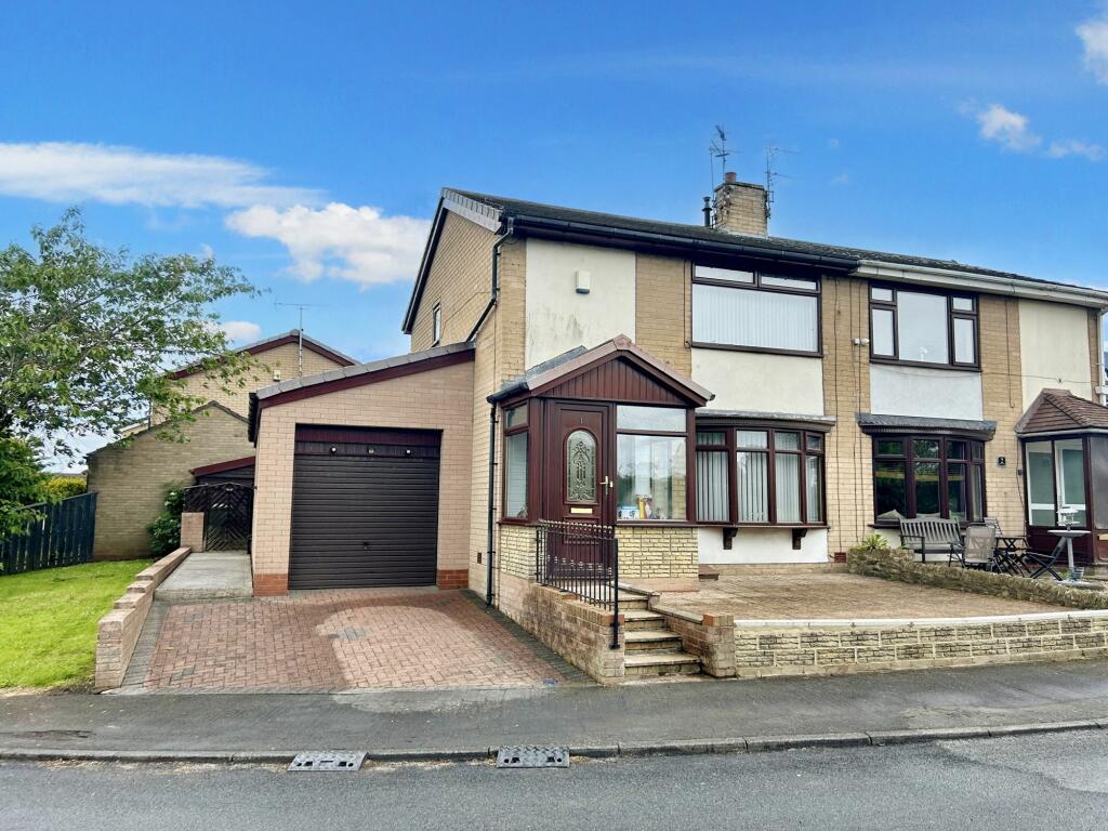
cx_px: 554
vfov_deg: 53.1
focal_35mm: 26
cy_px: 416
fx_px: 832
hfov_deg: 67.3
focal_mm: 5.7
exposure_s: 1/1838
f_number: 1.5
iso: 50
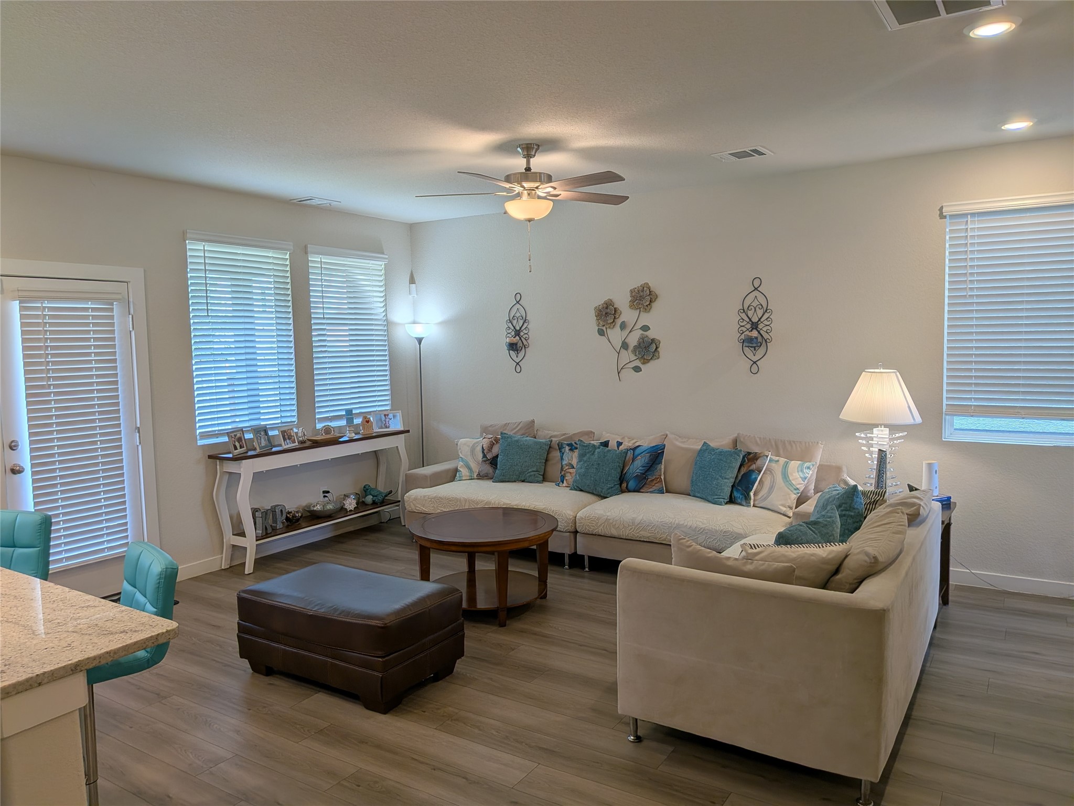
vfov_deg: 56.8
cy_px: 403
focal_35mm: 24
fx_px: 745
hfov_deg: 71.6
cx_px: 537
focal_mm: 4.53
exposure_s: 1/580
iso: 25
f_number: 1.7
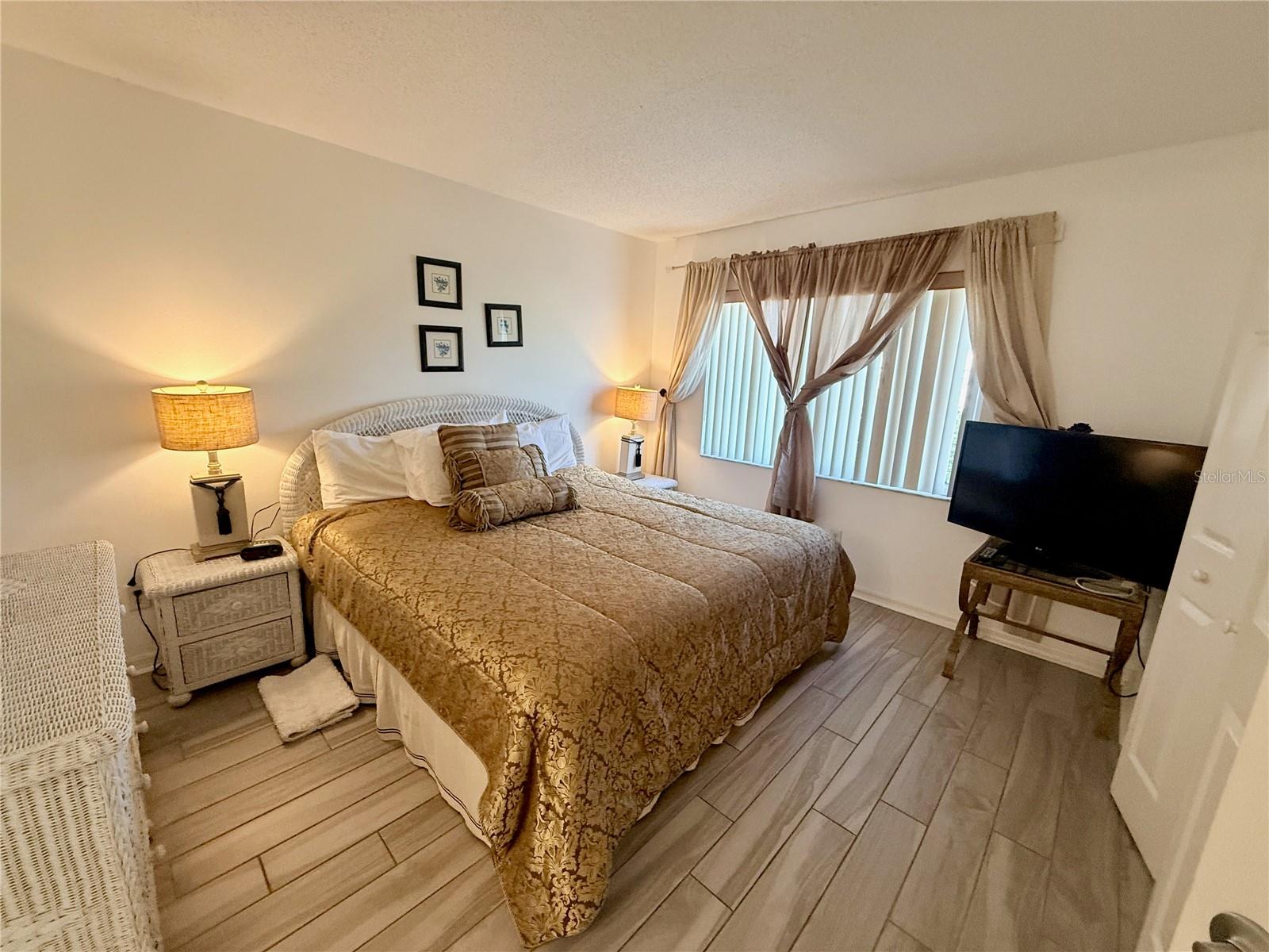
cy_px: 476
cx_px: 634
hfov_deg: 102.1
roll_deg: -3.4
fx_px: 513
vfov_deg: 85.7
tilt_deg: -12.6
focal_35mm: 14
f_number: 2.2
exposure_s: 1/120
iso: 250
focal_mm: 2.22
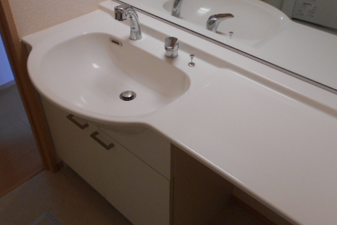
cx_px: 179
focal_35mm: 33
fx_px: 309
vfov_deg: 39.8
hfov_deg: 57.1
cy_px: 90
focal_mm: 4.6
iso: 140
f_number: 3.2
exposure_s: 1/30
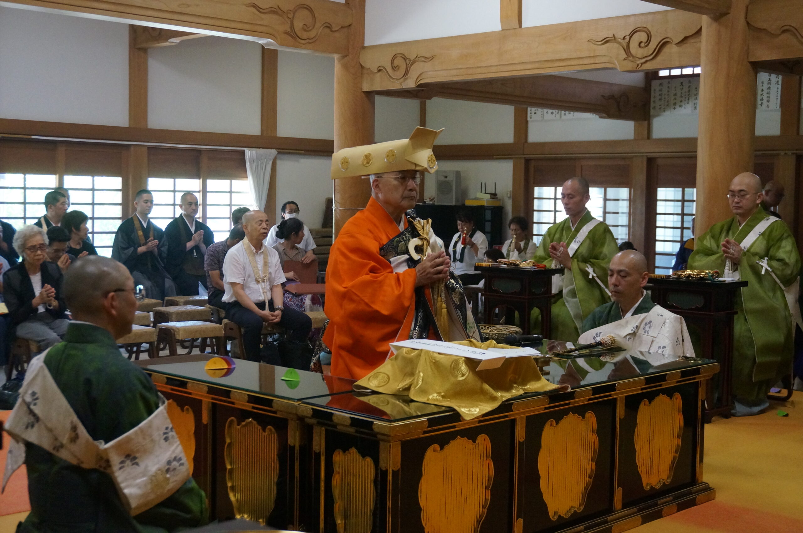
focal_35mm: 50
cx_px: 402
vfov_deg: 27.2
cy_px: 266
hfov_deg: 40.0
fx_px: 1103
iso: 2500
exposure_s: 1/160
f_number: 5
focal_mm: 33
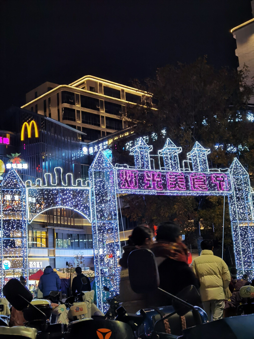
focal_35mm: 50
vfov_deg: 38.2
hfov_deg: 29.1
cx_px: 127
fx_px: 489
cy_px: 170
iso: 200
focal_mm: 6.71
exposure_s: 1/50
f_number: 1.9
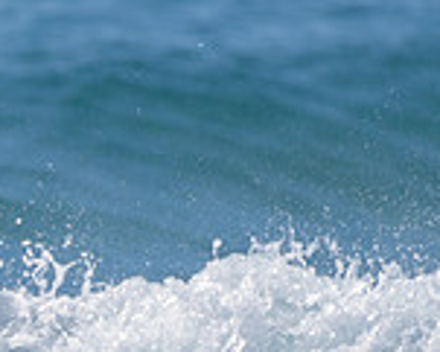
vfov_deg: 0.7
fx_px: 28811
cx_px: -322
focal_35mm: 2211
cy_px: 619
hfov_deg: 0.9
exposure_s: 1/2000
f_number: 5.6
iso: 110
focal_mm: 500
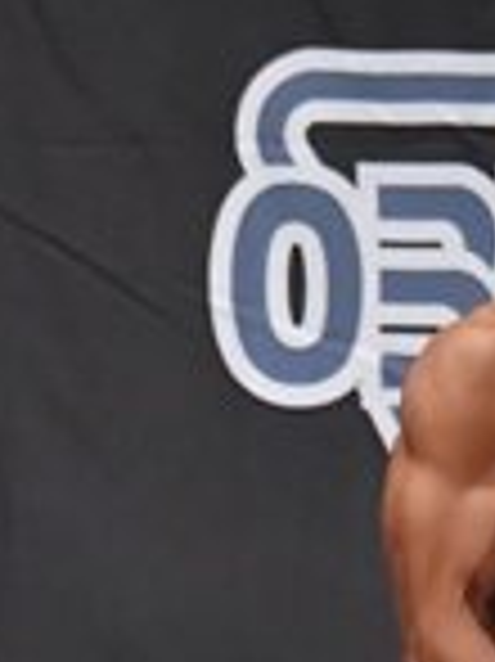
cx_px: -376
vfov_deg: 1.9
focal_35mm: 1027
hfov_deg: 1.4
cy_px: 779
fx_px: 19610
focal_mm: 135
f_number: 5.6
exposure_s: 1/400
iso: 5000
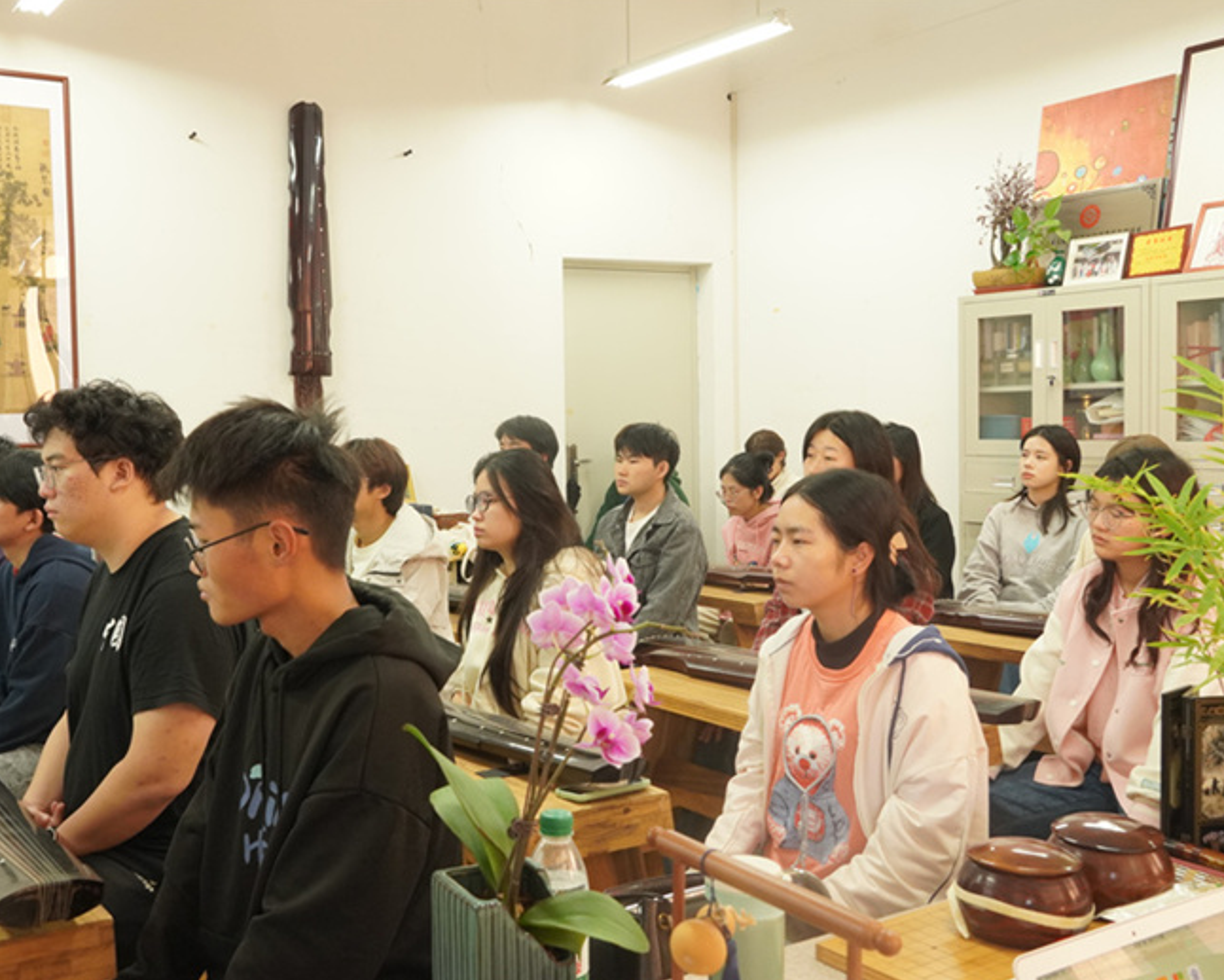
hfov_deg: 49.2
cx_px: 479
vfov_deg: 40.6
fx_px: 1325
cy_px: 498
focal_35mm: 37
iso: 1600
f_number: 8
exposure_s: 1/25
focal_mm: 21
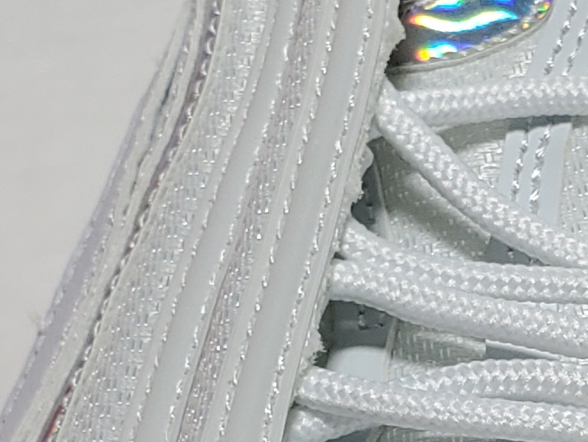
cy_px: 590
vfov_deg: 9.2
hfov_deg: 11.7
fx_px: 2685
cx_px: 981
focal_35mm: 158
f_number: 2.4
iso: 50
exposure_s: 1/305
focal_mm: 4.3
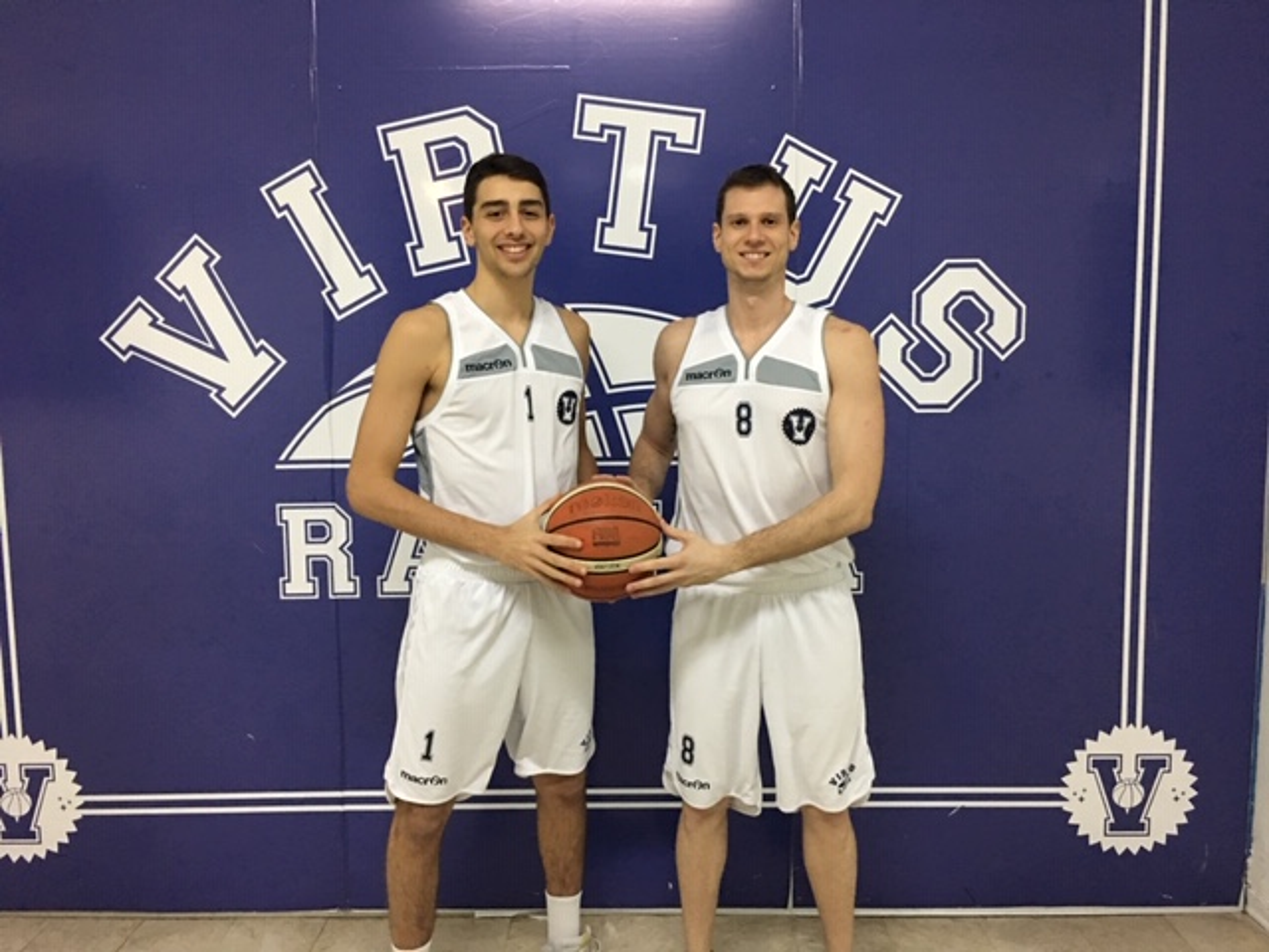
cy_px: 476
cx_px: 634
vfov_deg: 48.2
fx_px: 1063
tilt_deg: -4.6
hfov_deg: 61.7
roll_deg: +0.5
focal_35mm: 29
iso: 100
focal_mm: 4.15
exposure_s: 1/8
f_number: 2.2
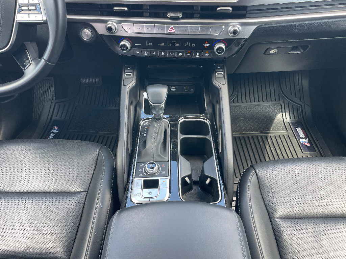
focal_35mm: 26
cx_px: 173
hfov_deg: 67.3
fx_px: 260
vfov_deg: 53.1
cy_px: 130
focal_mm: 4.2
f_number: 1.6
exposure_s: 1/121
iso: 80
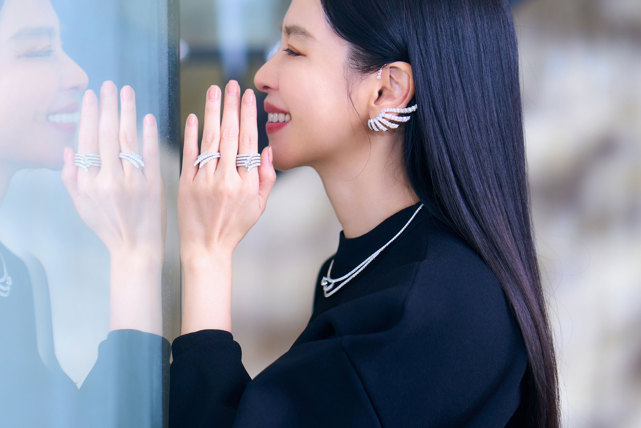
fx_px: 2332
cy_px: 203
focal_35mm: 131
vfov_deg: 10.5
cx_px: 164
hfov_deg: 15.6
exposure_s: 1/160
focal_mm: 85
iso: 500
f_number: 2.2
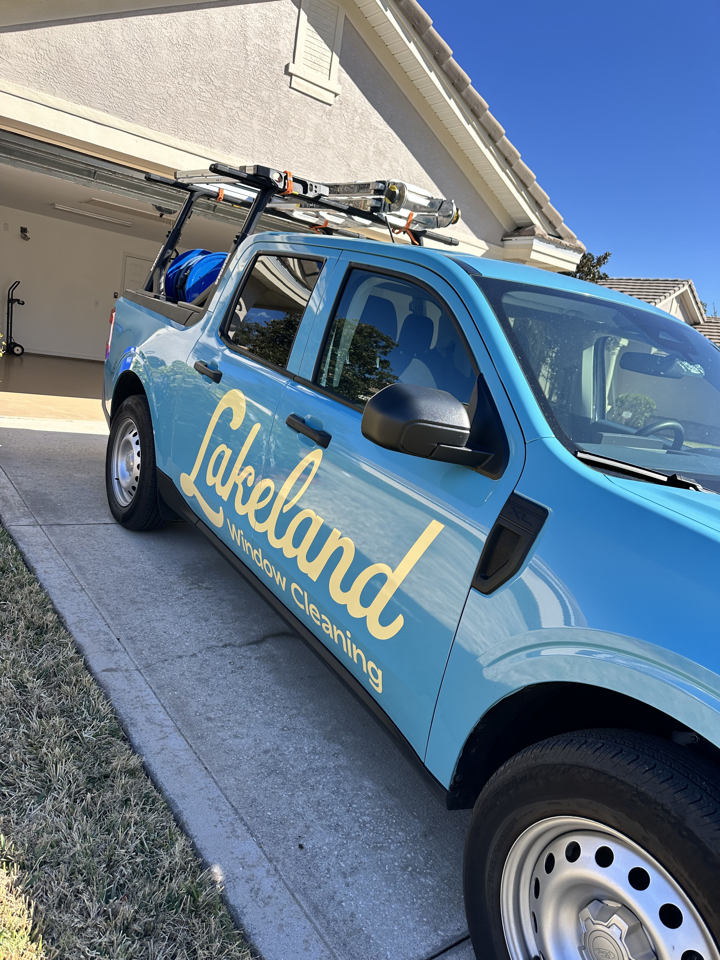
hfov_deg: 56.8
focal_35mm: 24
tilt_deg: -9.2
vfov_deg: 71.6
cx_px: 360
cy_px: 480
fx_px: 666
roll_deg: -9.4
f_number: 1.78
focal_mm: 6.86
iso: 80
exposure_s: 1/1587
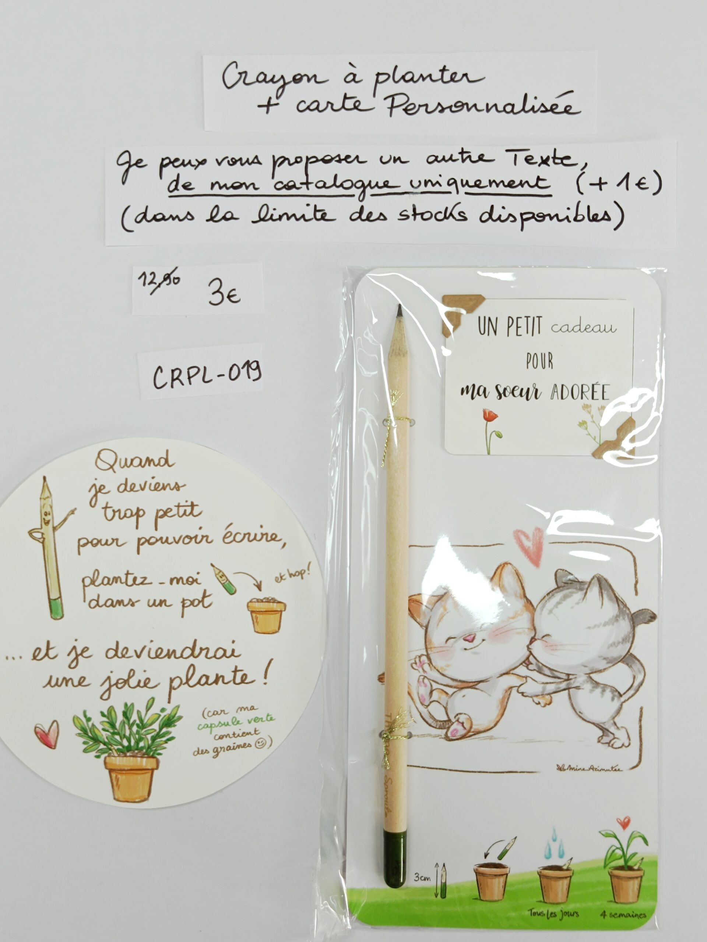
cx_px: 354
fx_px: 654
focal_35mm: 24
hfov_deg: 56.8
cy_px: 471
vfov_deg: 71.6
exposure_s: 1/101
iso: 79
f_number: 1.88
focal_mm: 5.59
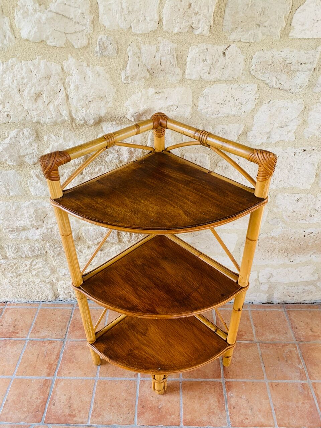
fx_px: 321
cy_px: 214
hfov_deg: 53.1
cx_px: 160
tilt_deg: -36.5
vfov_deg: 67.3
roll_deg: +0.9
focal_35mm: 26
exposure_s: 1/121
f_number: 1.8
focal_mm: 4.25
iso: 64
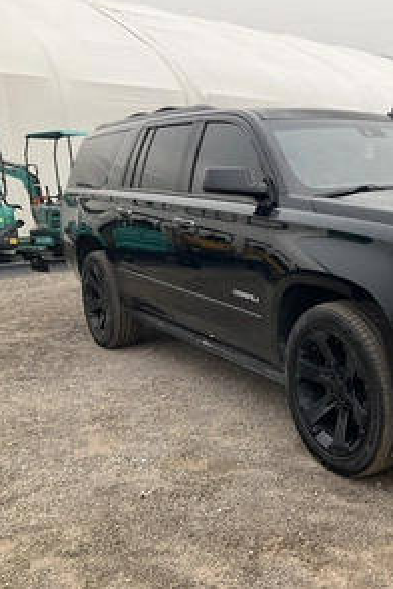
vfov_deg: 47.4
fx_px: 671
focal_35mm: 41
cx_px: 381
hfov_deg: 30.6
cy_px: 292
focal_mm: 3
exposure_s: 1/709
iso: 25
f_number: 1.8
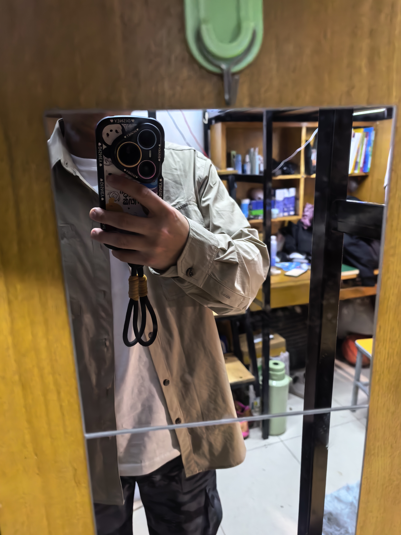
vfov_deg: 71.6
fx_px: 371
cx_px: 200
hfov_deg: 56.8
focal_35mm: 24
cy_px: 268
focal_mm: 8.5
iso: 3200
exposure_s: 1/245
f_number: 1.6
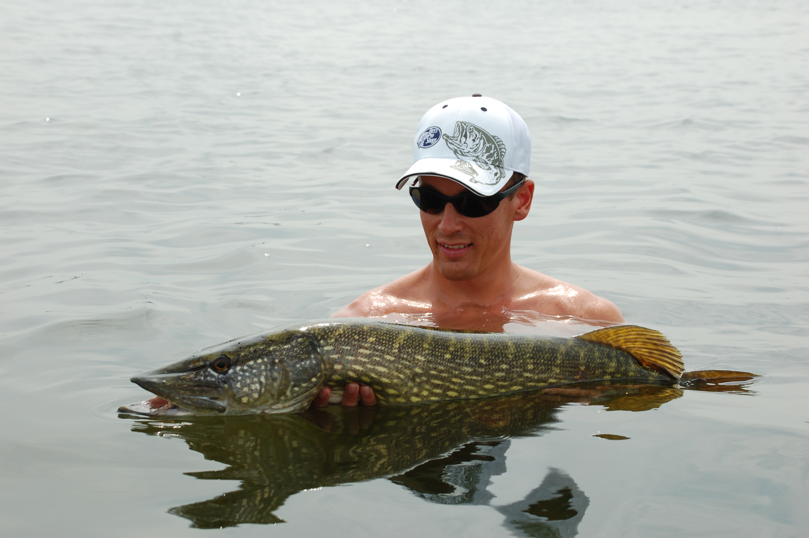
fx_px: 1684
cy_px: 269
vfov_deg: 18.1
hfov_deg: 27.0
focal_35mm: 75
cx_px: 404
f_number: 9
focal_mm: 50
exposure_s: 1/320
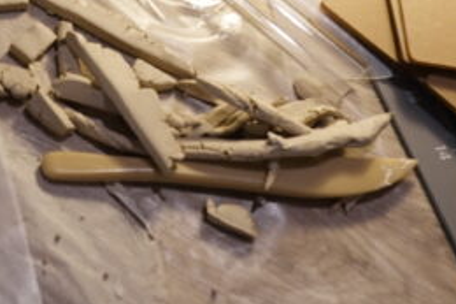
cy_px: -173
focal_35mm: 71
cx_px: -88
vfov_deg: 17.0
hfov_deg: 25.6
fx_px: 899
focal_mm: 6.9
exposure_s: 1/13
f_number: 1.8
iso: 80
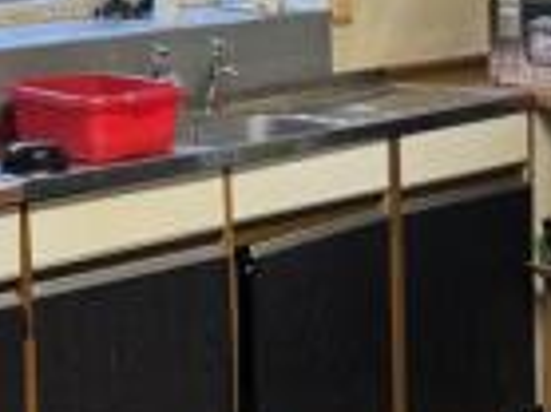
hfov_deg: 19.5
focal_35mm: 101
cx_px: 315
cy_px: 65
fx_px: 1606
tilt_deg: -5.9
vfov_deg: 14.5
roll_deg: +2.7
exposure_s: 1/50
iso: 125
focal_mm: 6.76
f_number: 1.78
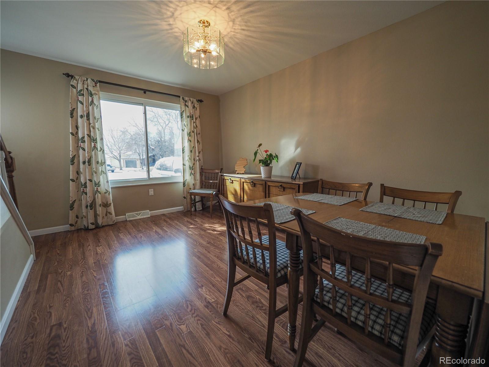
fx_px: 198
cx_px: 244
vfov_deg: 85.7
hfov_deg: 102.1
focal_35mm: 14
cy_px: 184
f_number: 3.2
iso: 200
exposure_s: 1/80
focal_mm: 7
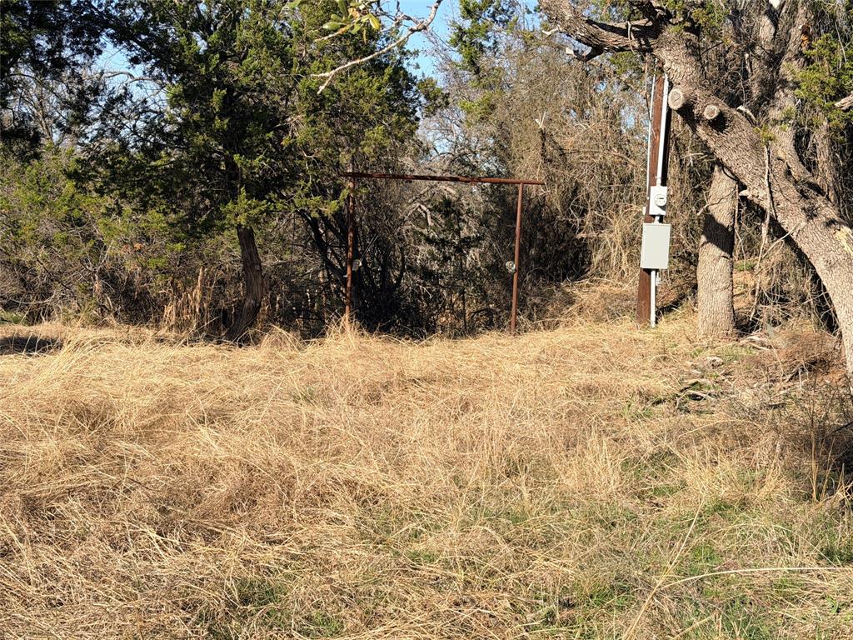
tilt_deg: -4.5
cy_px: 320
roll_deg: -3.0
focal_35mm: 48
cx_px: 426
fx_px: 1183
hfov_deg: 39.7
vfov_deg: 30.3
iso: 64
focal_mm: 6.76
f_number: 1.78
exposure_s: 1/3226
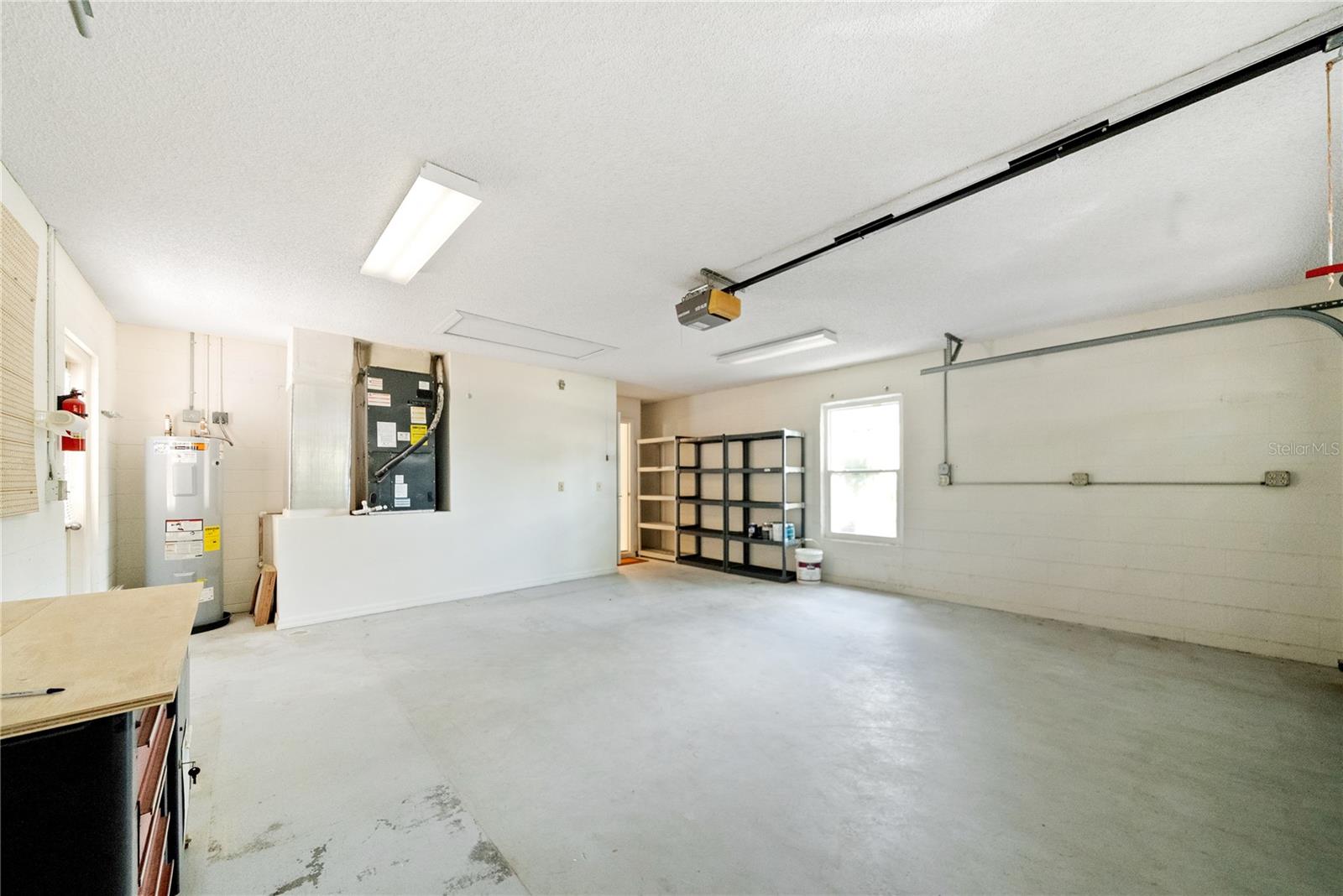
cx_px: 672
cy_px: 448
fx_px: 448
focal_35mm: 12
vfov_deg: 90.1
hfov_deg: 112.6
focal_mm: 12
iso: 8000
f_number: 9
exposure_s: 1/30
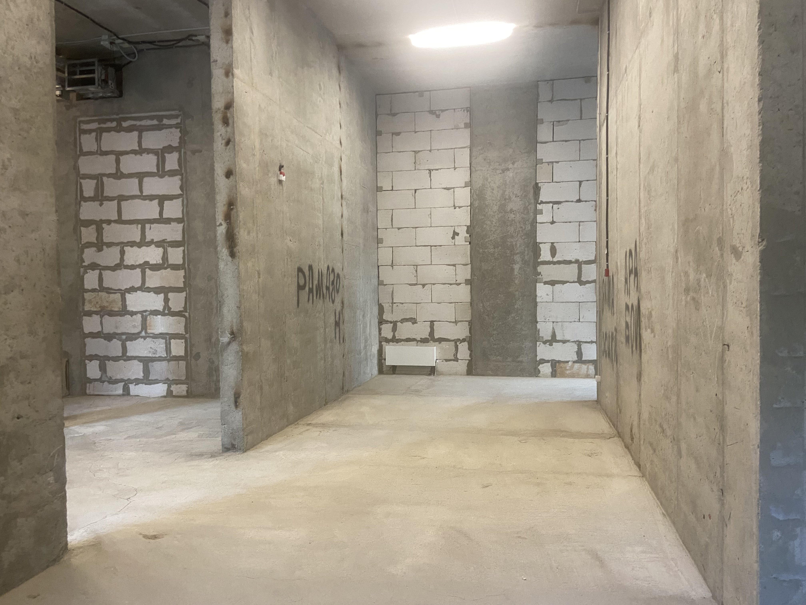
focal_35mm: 26
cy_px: 302
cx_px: 403
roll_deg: +0.7
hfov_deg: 67.3
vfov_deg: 53.1
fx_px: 605
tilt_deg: -2.6
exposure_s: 1/50
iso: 320
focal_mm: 4.25
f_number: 1.8
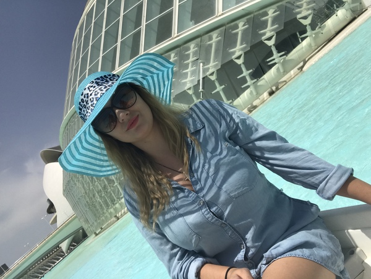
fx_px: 343
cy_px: 140
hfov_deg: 56.8
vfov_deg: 44.2
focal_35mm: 32
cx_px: 186
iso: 25
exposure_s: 1/2532
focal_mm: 2.87
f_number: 2.2
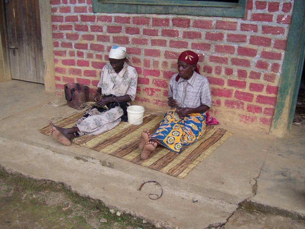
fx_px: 326
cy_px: 114
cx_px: 152
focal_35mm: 37
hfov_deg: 50.1
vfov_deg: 38.7
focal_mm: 6
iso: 80
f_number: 2.7
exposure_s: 1/500
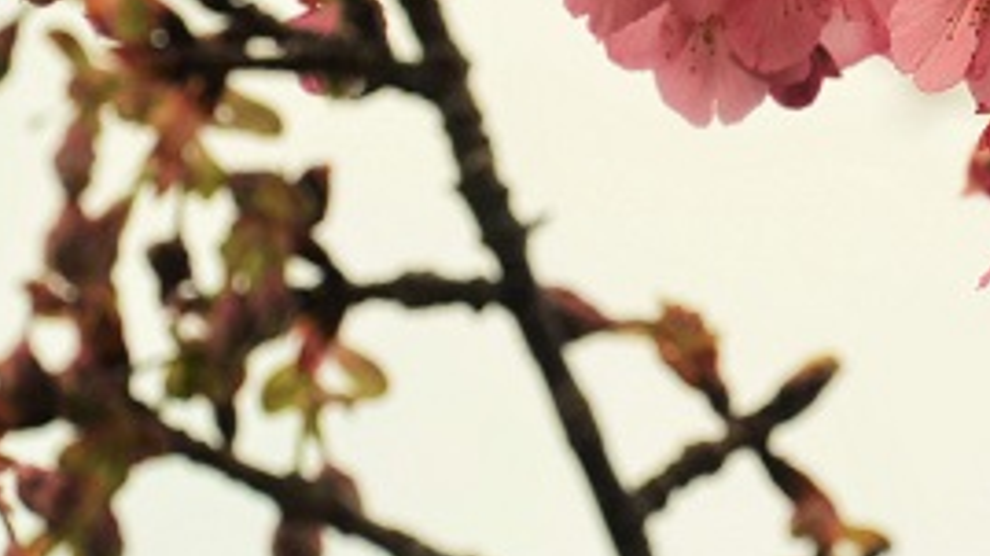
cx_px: 935
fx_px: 18235
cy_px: -105
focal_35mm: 695
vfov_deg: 1.7
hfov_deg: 3.1
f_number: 5.6
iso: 200
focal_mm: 110
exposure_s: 1/500
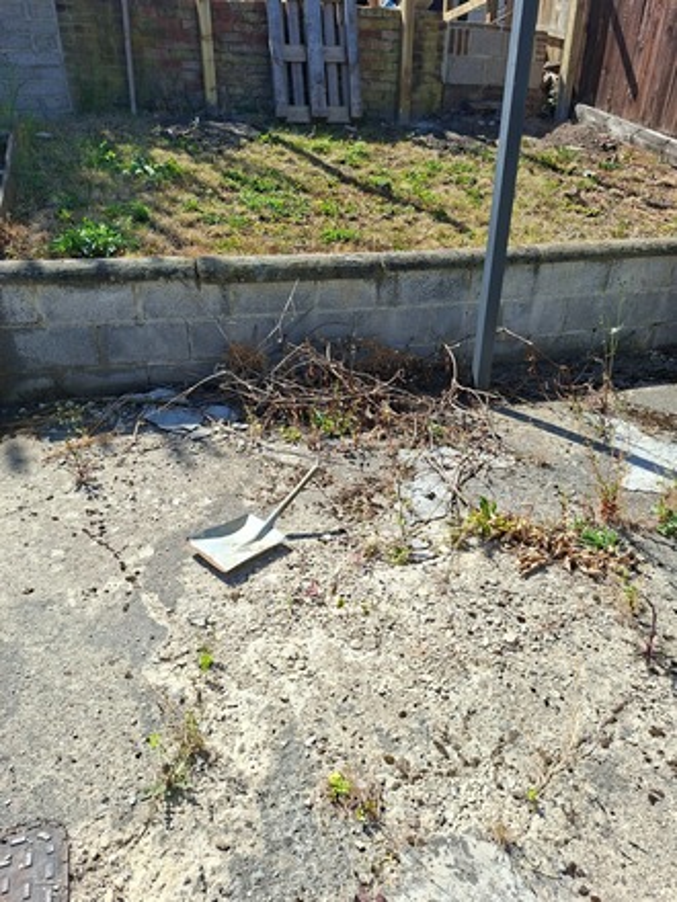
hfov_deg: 58.9
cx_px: 338
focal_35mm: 23
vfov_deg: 73.9
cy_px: 451
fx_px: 600
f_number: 1.8
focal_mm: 5.54
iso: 50
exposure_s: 1/1159
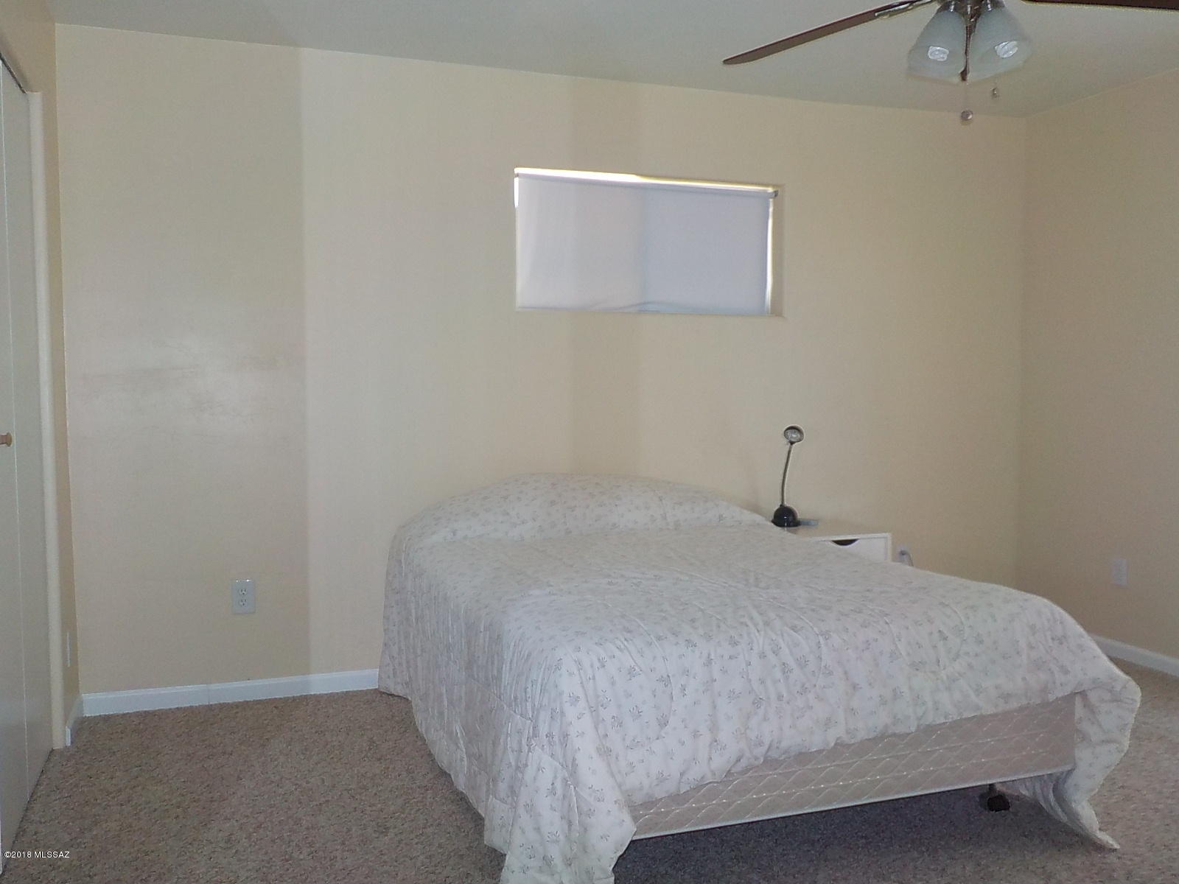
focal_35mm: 30
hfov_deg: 60.0
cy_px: 442
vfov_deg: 46.8
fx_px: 1022
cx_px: 590
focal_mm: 4.1
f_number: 3.3
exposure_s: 1/30
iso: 200
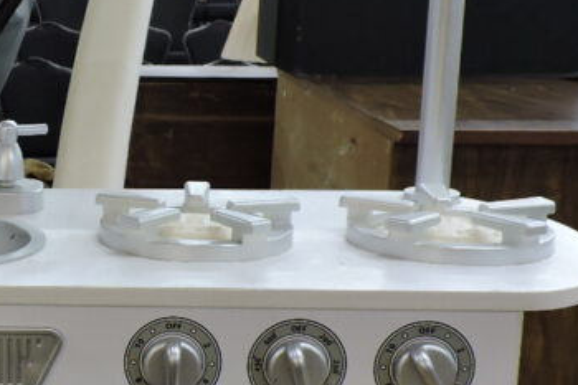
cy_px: 228
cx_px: -63
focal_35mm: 73
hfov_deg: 25.6
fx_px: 1171
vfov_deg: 18.6
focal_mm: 4.3
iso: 250
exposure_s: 1/30
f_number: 3
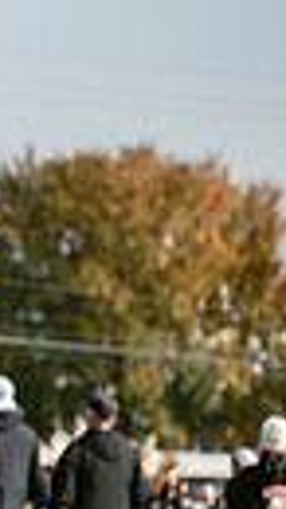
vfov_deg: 2.9
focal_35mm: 748
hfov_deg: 1.6
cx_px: -799
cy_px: 562
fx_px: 10098
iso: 250
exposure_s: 1/1600
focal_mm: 160
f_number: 5
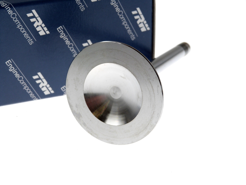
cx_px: 123
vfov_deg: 21.6
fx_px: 483
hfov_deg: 28.6
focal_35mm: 68
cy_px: 92
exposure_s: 1/125
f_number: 4
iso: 100
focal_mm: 12.1
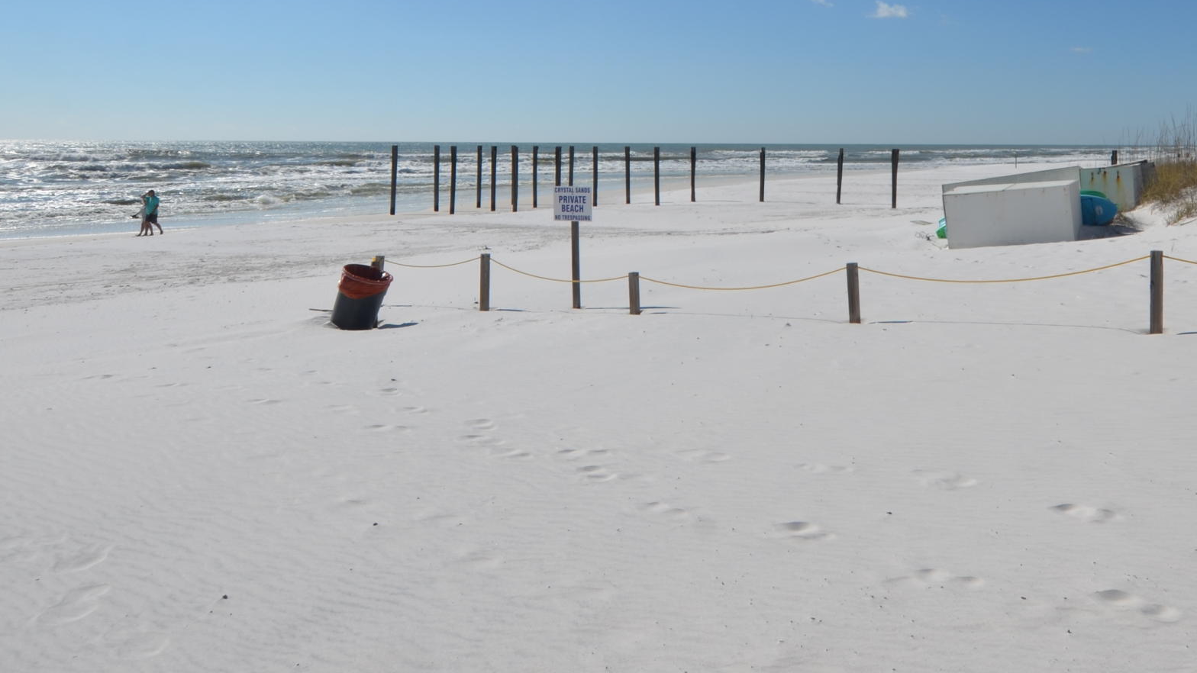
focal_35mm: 34
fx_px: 1095
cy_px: 70
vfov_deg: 32.5
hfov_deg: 56.0
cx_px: 809
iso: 100
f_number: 10
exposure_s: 1/400
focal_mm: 11.5
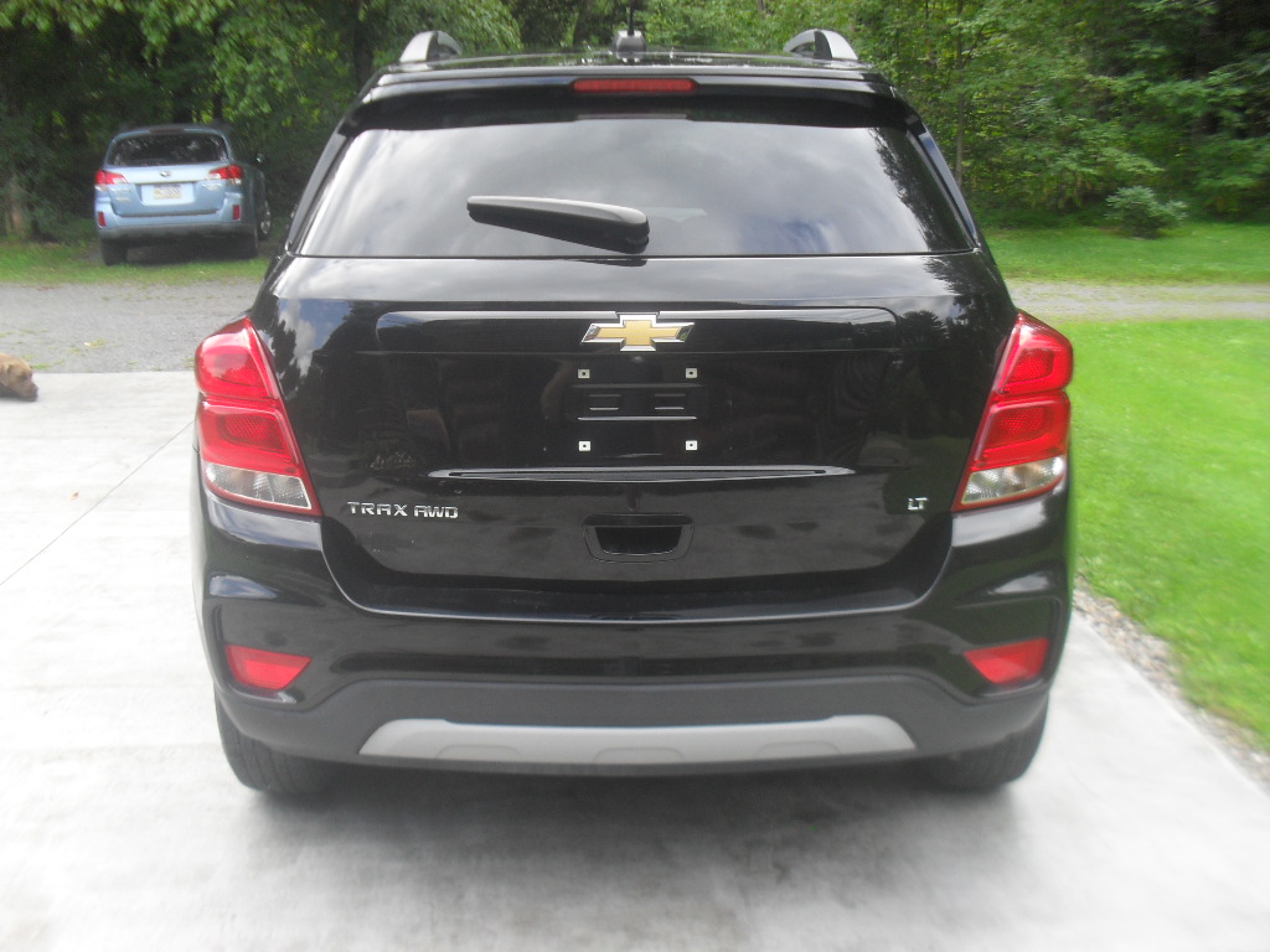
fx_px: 1284
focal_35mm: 35
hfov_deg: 52.6
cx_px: 635
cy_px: 476
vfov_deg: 40.7
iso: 100
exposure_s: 1/125
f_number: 3.2
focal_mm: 6.3
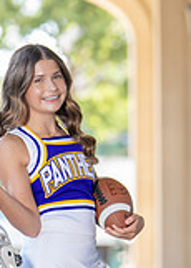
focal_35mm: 234
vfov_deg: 8.6
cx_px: 63
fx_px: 1777
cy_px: 268
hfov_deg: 6.2
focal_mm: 50
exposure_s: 1/400
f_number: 1.2
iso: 100
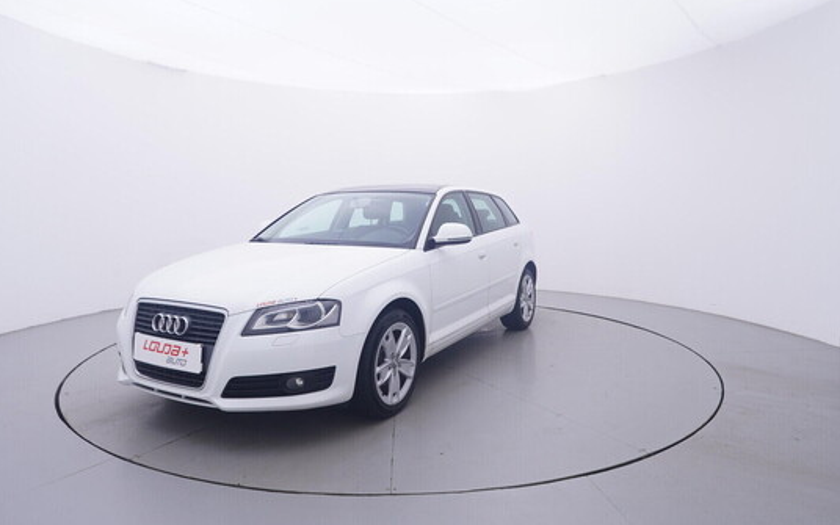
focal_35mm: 24
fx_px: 538
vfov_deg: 51.9
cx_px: 419
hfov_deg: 75.9
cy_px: 239
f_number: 5
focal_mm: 15
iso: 200
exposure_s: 1/80
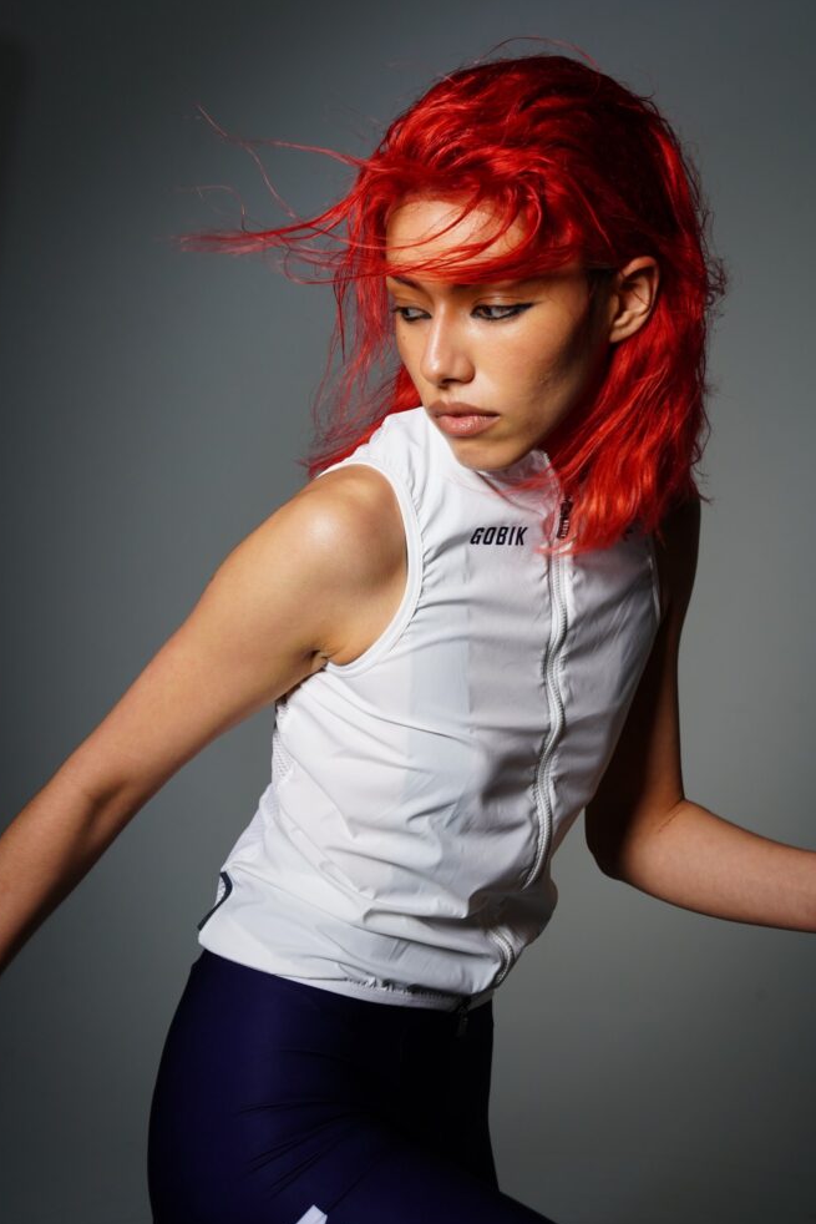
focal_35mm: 49
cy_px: 593
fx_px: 1665
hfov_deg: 27.5
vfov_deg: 40.3
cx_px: 407
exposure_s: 1/160
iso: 400
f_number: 9
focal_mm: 47
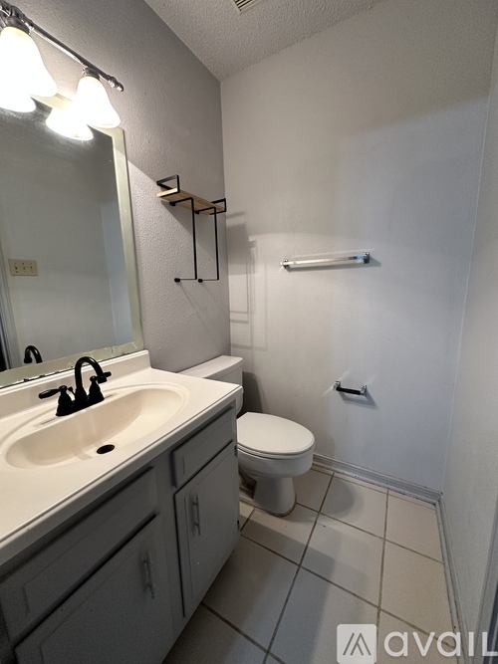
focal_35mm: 14
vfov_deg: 102.1
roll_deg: +0.7
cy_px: 332
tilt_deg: -9.8
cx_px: 249
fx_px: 269
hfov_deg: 85.7
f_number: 2.2
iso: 200
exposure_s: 1/60
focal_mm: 2.22
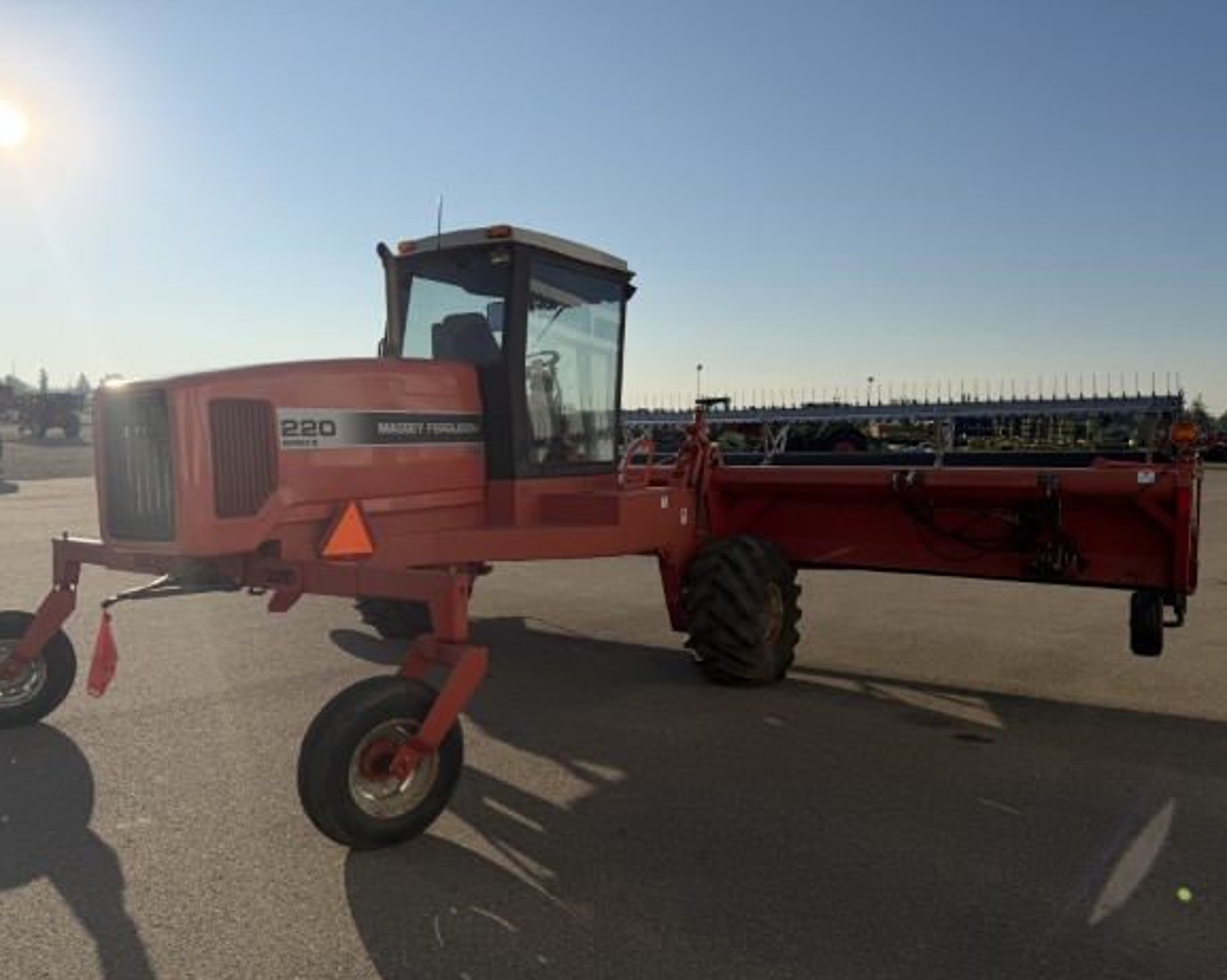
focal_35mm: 26
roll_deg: -0.8
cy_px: 508
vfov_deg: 54.9
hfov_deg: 66.0
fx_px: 944
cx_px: 593
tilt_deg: -4.5
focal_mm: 6.76
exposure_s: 1/9091
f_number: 1.78
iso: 80
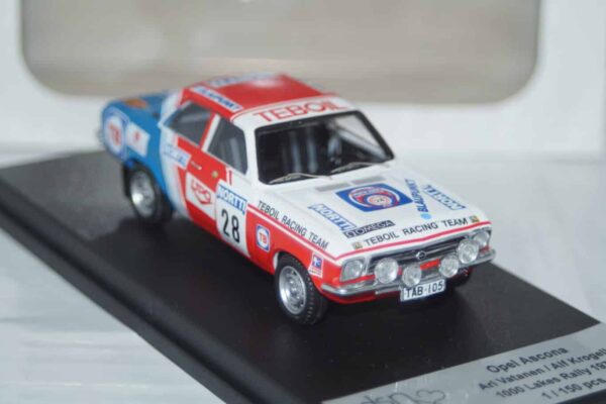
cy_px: 202
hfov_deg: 17.1
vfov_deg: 11.4
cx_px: 303
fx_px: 2020
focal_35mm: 120
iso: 400
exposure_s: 1/160
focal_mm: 80
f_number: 5.6
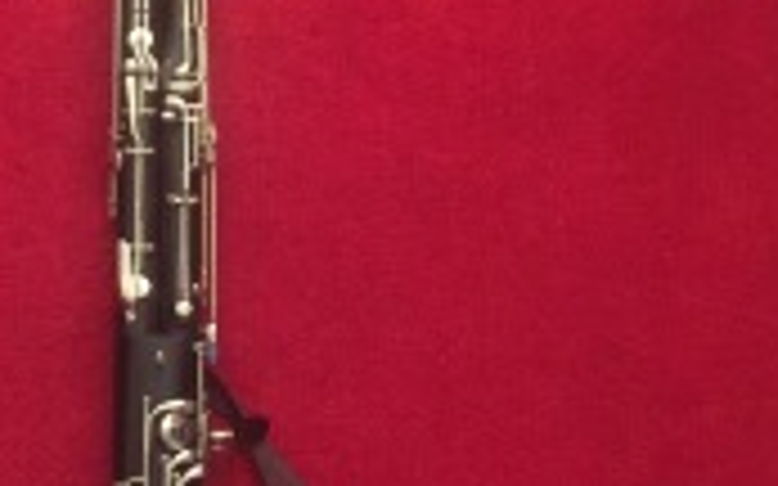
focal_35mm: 71
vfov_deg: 18.2
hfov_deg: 28.4
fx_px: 1505
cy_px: 117
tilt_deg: -72.5
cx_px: 171
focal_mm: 4.15
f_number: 2.2
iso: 1000
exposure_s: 1/15
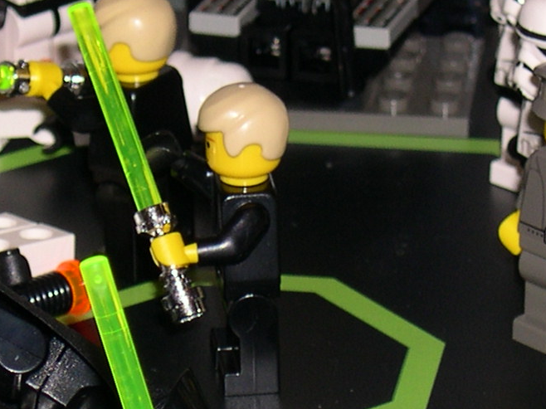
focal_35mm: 266
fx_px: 4194
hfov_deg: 7.4
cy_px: 307
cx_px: 170
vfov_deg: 5.6
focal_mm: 16.3
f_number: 4
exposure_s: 1/60
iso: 100
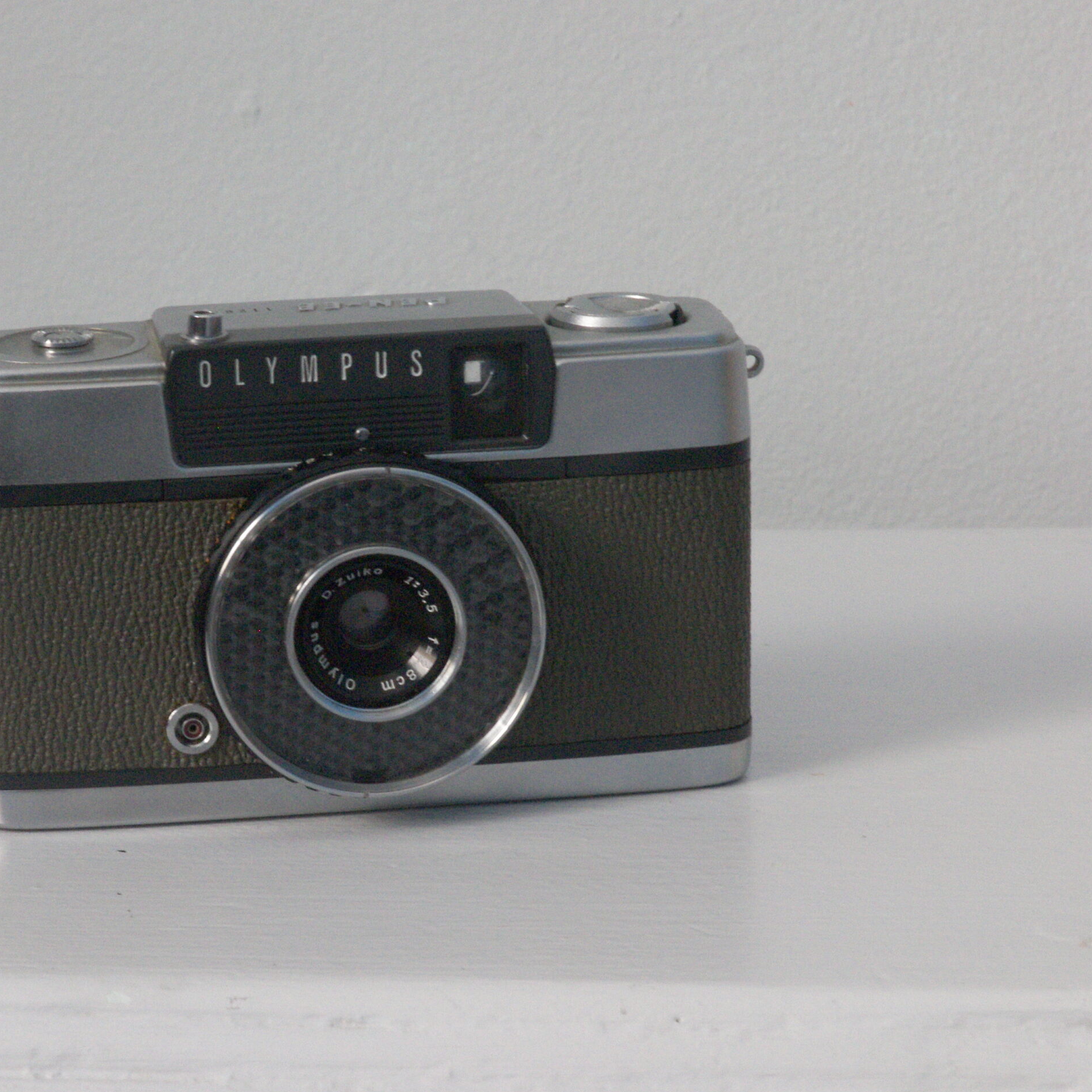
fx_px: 5425
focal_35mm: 152
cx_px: 363
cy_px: 545
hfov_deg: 11.5
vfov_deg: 11.5
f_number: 8
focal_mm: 26.9
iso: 400
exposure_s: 1/20
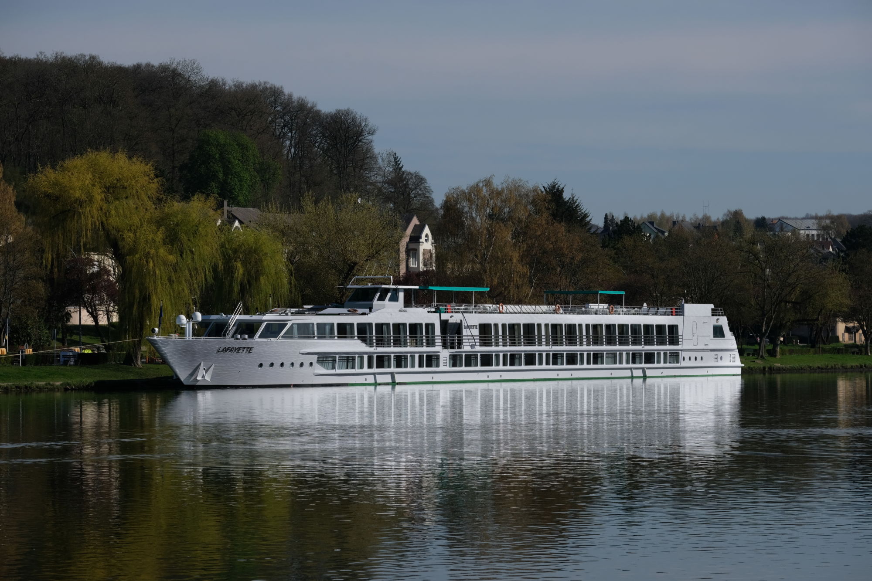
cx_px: 436
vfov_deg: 9.1
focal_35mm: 150
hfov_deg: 13.7
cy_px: 290
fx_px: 3633
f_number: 7.1
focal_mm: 99.8
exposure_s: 1/1100
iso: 200
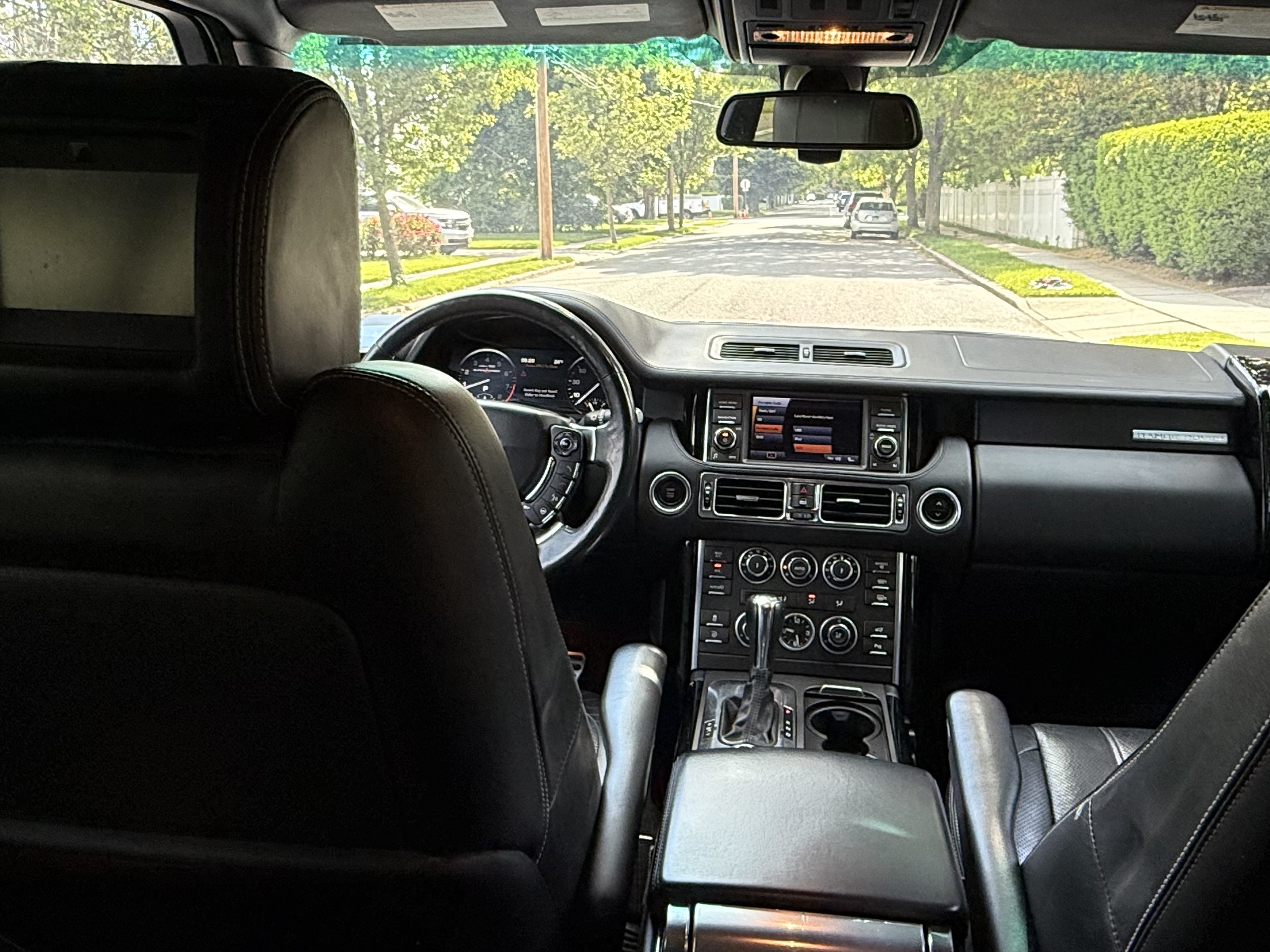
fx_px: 1101
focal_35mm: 30
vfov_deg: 46.7
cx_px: 674
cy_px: 426
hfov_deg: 59.9
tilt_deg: -11.8
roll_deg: +1.2
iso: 160
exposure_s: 1/99
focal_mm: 2.22
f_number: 2.2
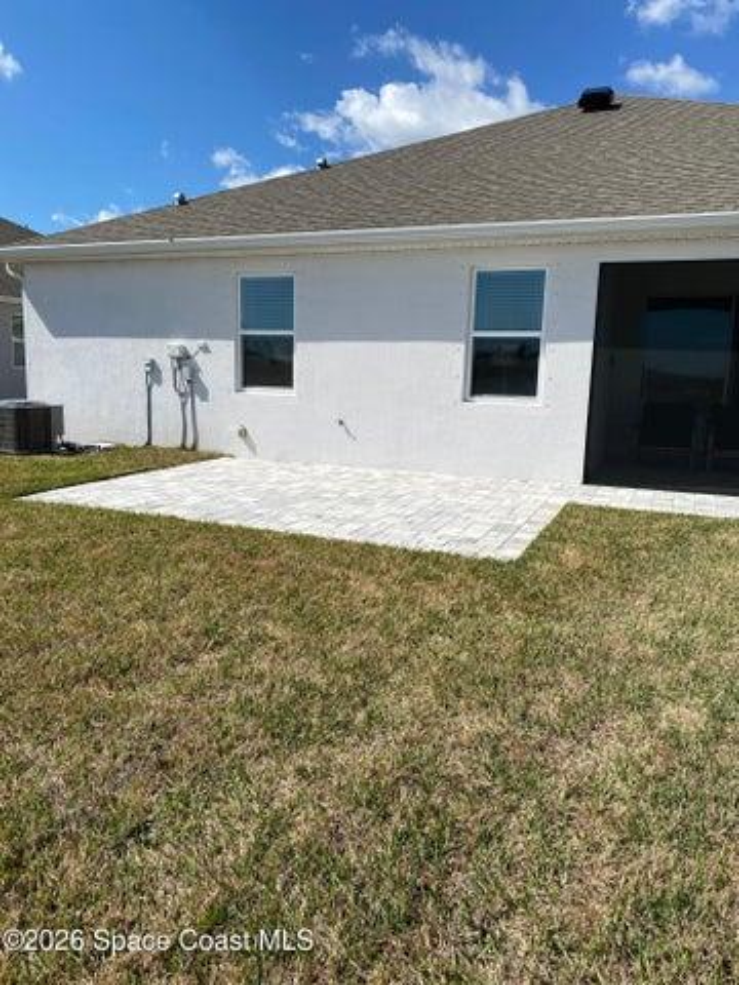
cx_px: 370
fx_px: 740
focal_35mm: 26
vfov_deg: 67.3
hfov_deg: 53.1
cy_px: 492
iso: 32
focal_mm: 4.25
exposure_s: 1/4608
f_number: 1.8
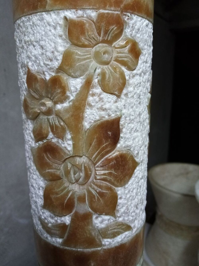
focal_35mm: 26
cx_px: 100
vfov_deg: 67.3
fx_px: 199
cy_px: 133
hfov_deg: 53.1
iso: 110
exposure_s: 1/33.3
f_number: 1.8
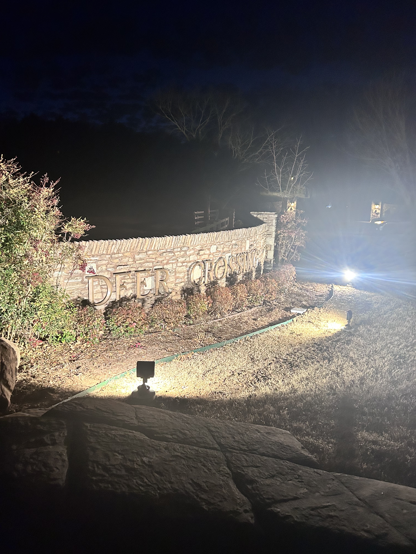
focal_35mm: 26
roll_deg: -3.5
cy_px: 277
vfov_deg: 67.3
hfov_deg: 53.1
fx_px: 417
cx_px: 208
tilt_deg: -9.8
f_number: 1.5
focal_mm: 5.7
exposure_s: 1/60
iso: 400
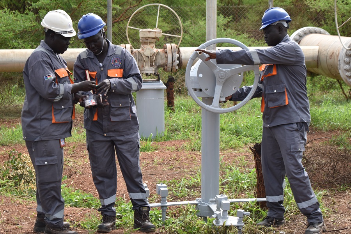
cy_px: 117
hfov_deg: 24.6
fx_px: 804
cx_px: 176
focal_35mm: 82
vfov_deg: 16.6
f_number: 6.3
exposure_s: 1/250
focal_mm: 55
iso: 200
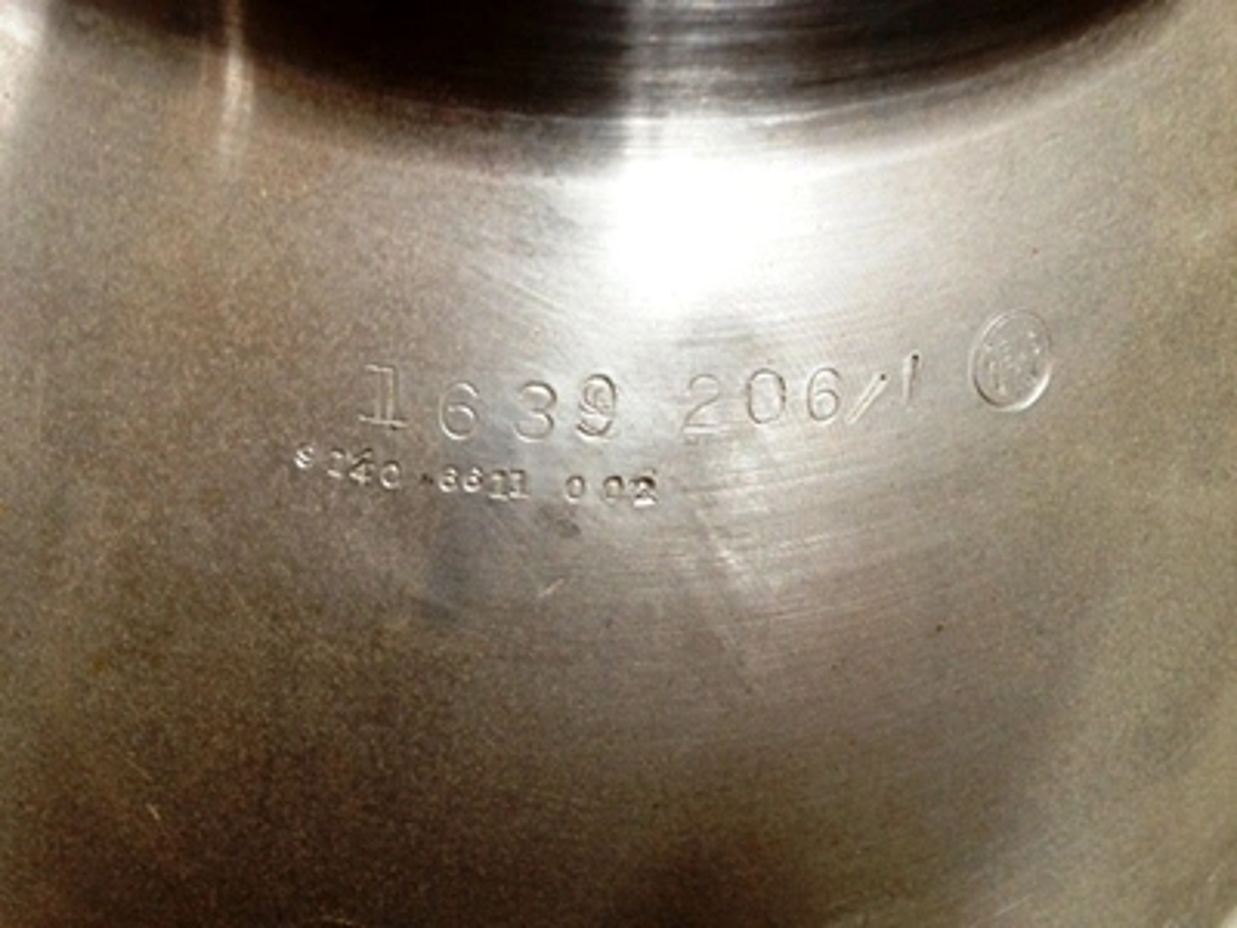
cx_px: 618
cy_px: 464
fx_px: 1251
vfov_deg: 40.7
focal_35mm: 35
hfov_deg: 52.6
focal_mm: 4.28
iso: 80
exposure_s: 1/20
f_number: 2.4
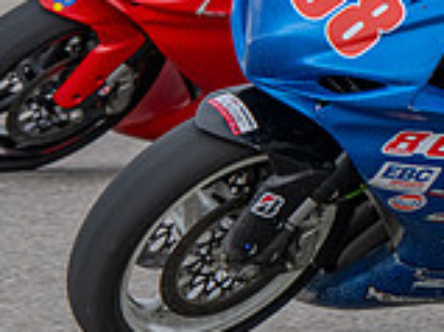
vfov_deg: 1.8
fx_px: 10664
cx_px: 666
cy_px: 42
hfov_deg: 2.4
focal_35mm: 832
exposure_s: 1/1250
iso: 800
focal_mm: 180
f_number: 6.3
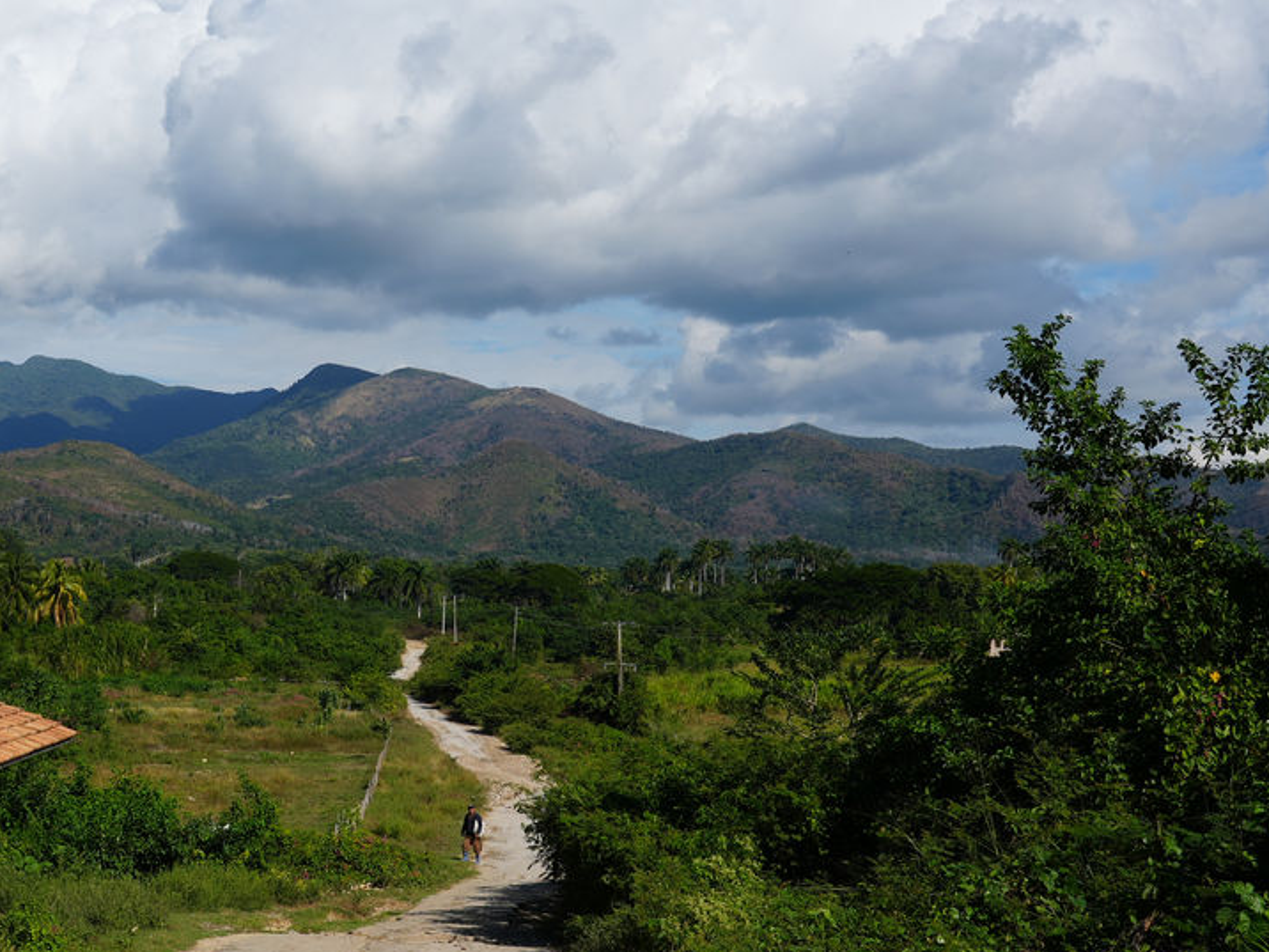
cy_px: 449
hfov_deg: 32.8
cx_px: 365
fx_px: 2126
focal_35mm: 58
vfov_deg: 25.2
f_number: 10
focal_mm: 27
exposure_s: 1/320
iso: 100
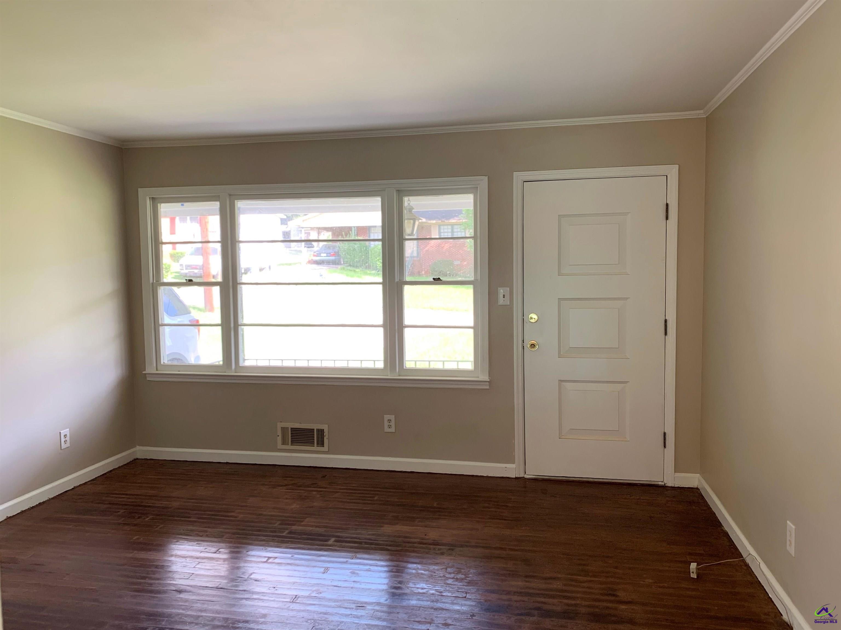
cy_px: 315
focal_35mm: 26
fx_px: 632
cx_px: 420
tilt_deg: -4.6
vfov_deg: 53.1
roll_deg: -1.0
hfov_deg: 67.3
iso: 50
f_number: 1.8
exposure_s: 1/60
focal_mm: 4.25
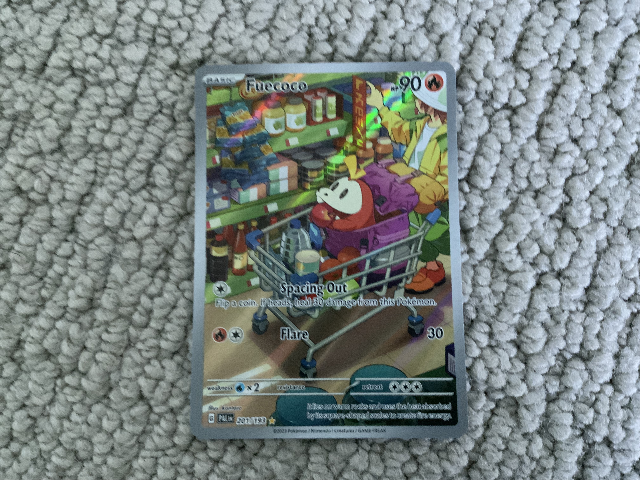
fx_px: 536
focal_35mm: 29
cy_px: 240
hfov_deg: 61.7
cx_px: 320
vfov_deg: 48.2
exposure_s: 1/33
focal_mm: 3
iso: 320
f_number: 1.8
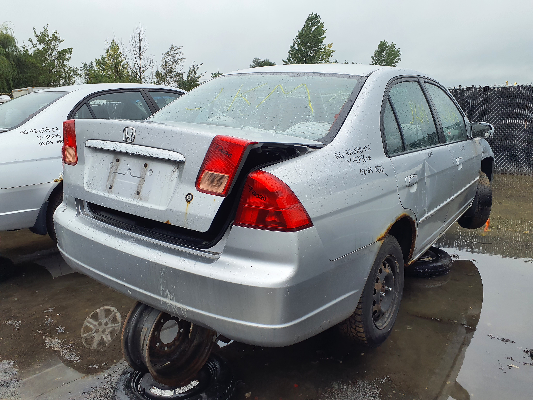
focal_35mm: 27
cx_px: 266
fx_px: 416
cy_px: 200
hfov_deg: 65.3
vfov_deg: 51.4
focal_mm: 3.58
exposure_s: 1/380
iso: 40
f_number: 1.9
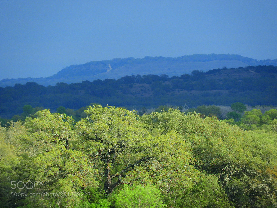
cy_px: 104
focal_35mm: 700
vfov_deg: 2.1
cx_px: 138
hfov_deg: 2.8
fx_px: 5601
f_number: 5.6
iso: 200
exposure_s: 1/200
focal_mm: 125.4
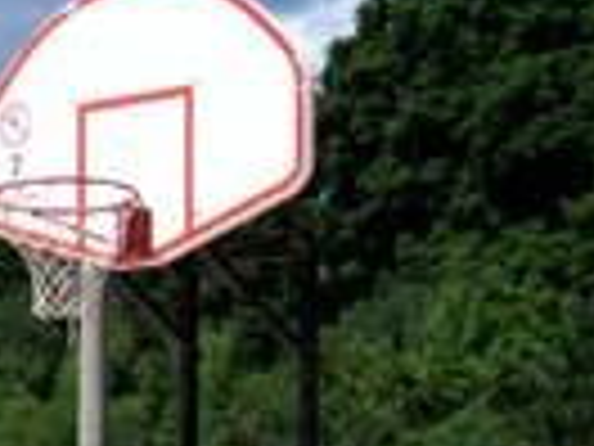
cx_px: -144
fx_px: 2454
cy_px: 631
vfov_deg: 10.1
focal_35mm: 143
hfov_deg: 13.4
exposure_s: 1/572
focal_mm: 7
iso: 80
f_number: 5.6
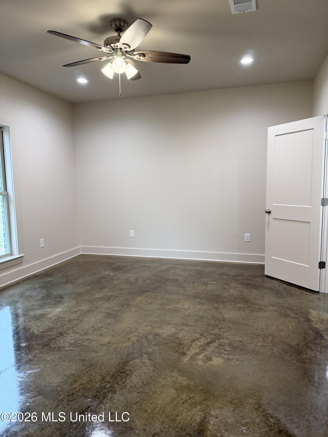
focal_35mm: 24
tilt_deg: -6.2
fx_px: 303
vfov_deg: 71.6
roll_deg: +0.4
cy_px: 218
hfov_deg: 56.8
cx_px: 164
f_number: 1.78
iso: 200
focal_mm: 6.76
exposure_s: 1/138
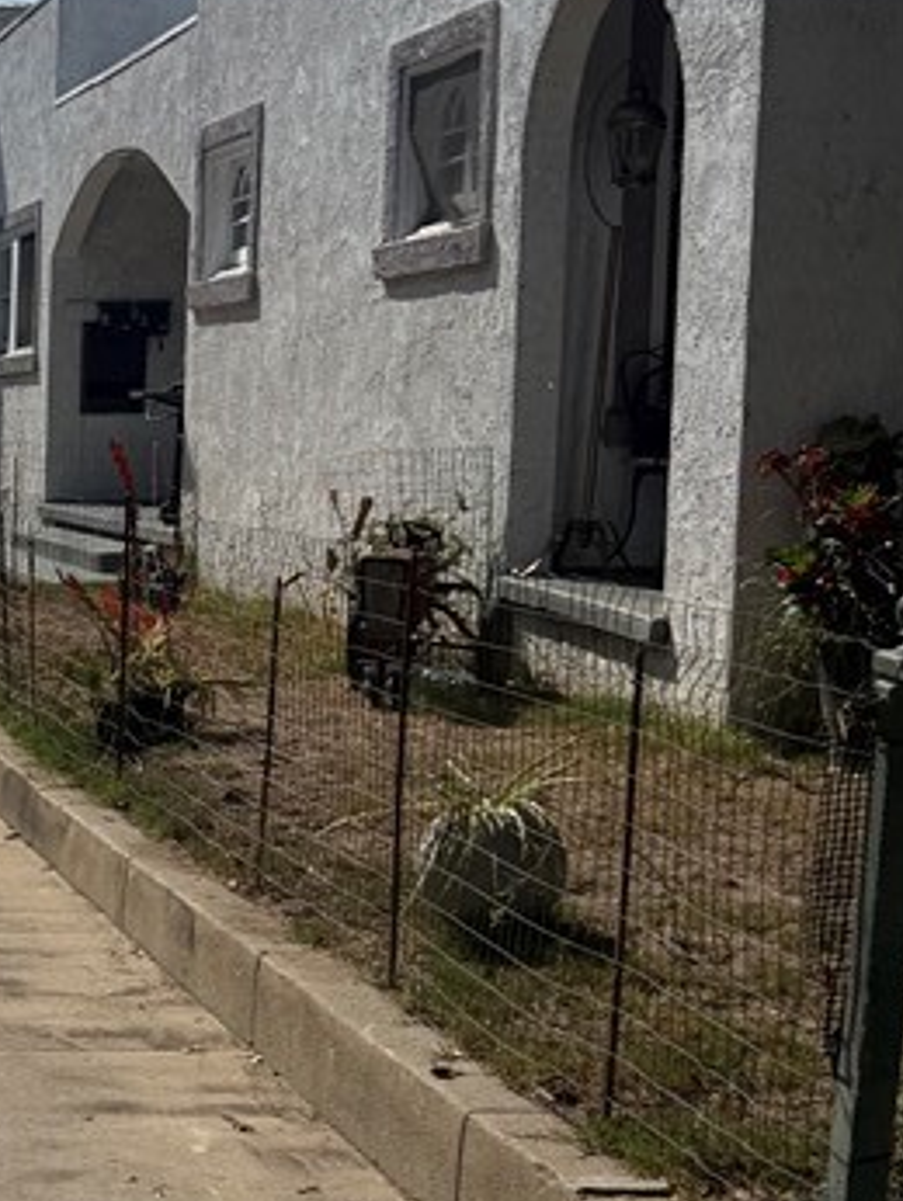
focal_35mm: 71
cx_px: -389
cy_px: 725
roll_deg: -2.4
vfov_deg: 27.3
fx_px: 2466
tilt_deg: -3.0
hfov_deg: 18.7
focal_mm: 6.76
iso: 80
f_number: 1.78
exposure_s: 1/10309
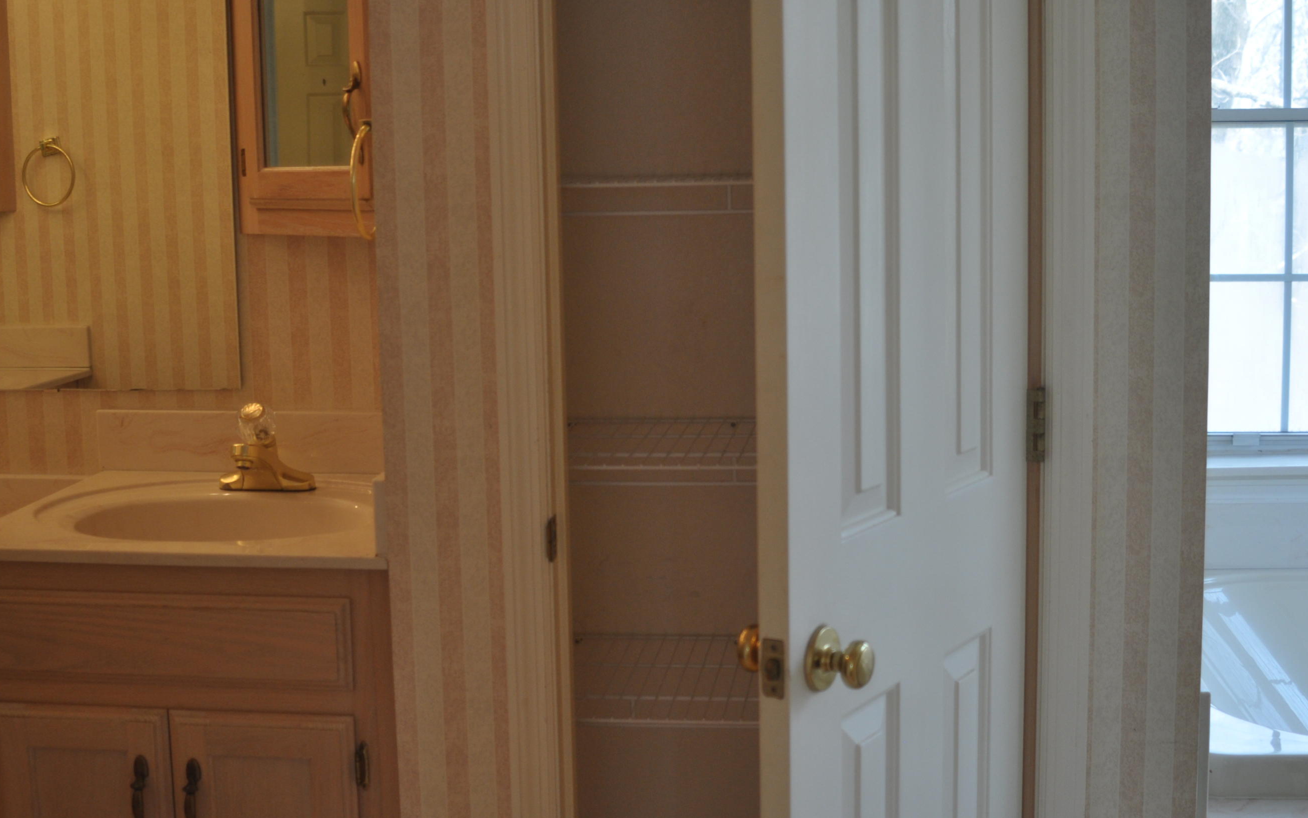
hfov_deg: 41.1
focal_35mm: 49
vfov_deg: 26.3
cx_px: 655
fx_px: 1747
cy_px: 370
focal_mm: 28
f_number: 3.5
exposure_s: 1/160
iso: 400
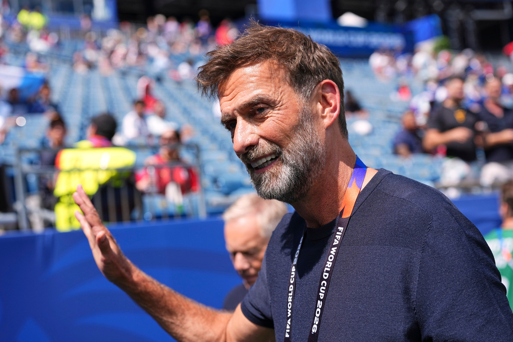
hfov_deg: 28.9
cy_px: 171
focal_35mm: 70
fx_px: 997
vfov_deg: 19.4
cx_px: 256
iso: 250
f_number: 4.5
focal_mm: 70
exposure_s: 1/2000
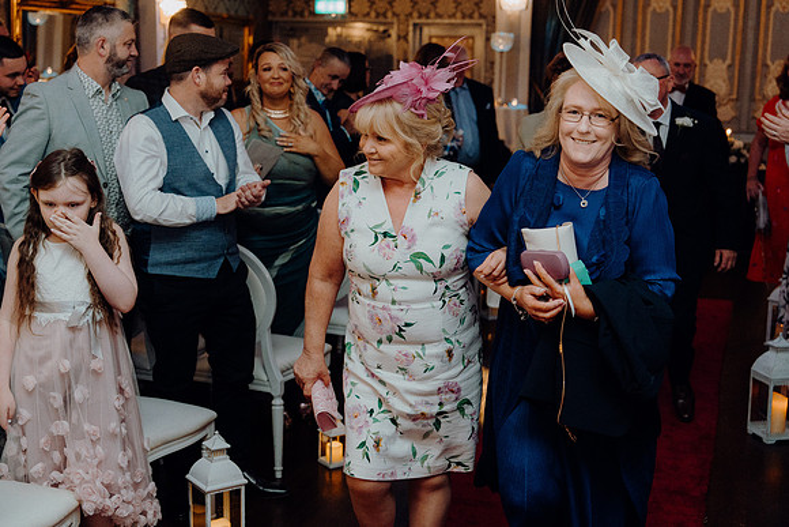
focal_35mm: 52
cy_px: 264
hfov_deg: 38.2
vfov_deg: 26.0
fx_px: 1140
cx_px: 394
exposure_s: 1/160
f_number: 3.5
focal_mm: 52
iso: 2500
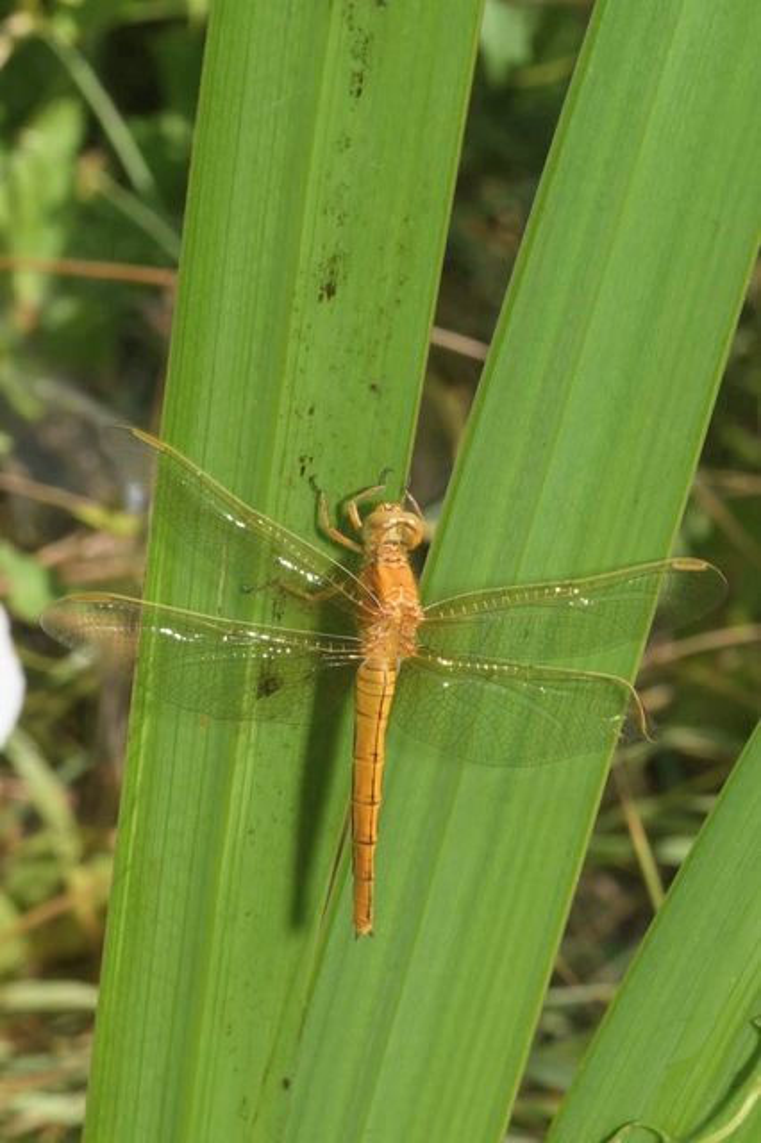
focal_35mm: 158
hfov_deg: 8.7
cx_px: 380
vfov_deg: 13.0
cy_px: 572
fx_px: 4999
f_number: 29
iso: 100
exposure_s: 1/60
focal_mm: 105
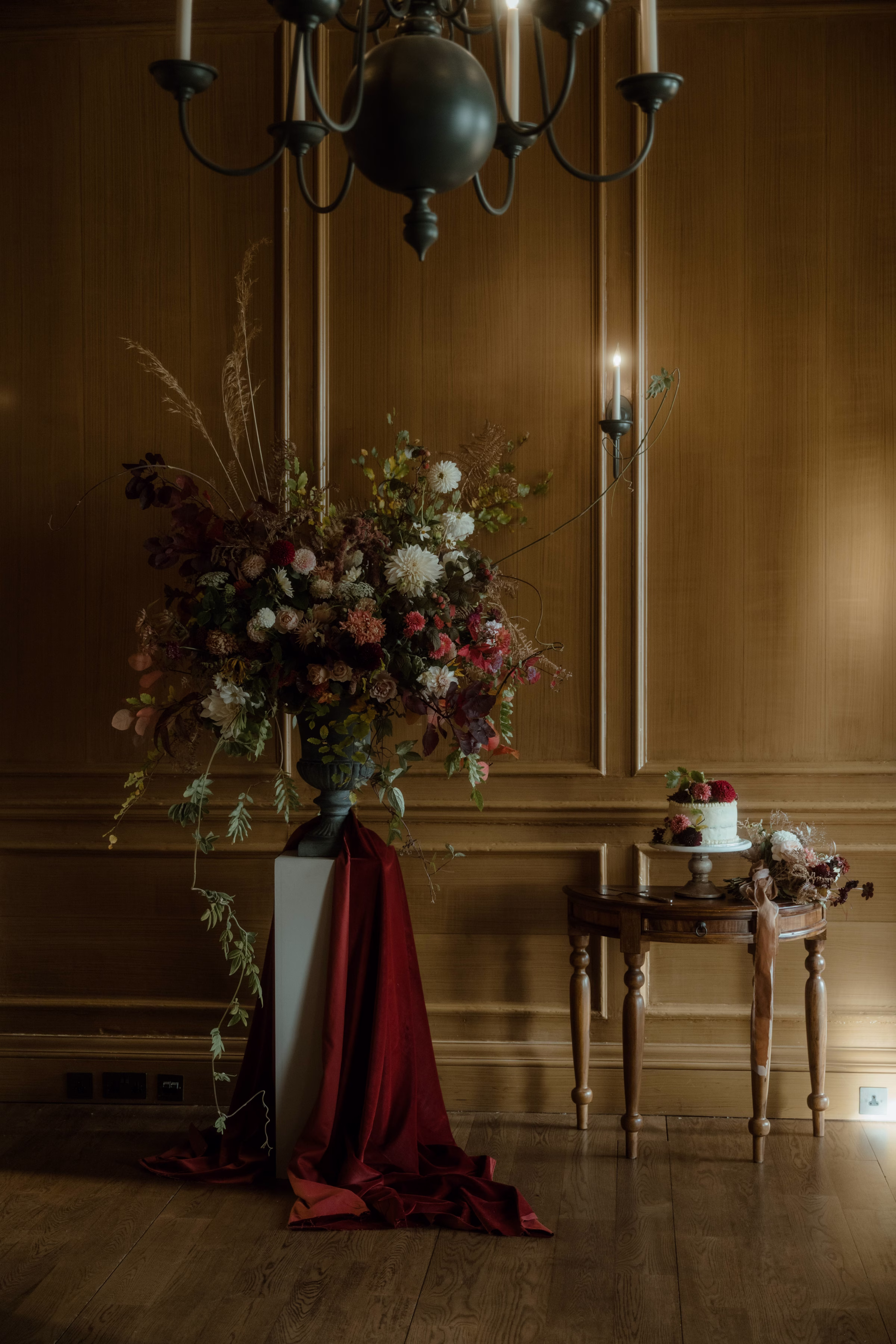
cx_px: 448
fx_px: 1717
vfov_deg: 42.7
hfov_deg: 29.2
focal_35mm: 46
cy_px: 672
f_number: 2.8
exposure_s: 1/250
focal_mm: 46
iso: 1100
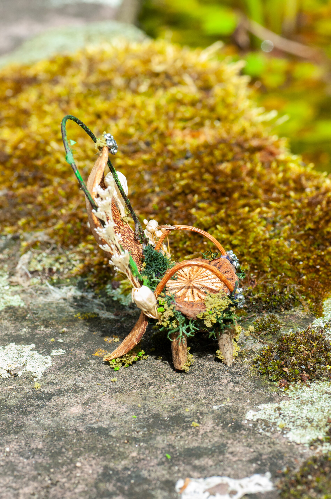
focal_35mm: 135
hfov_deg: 10.1
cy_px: 250
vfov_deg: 15.2
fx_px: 1867
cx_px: 166
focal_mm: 90
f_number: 14
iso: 800
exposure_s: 1/320
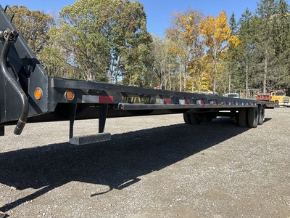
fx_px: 243
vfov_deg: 48.2
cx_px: 145
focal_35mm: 29
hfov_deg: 61.7
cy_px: 109
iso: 25
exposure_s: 1/962
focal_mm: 3
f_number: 1.8
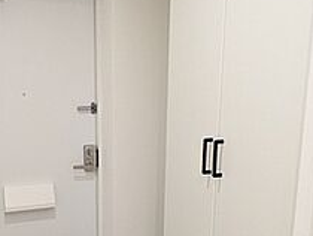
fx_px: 362
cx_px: 112
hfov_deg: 46.2
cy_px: 170
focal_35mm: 40
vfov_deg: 35.4
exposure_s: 1/100
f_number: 2.2
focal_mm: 1.83
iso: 255
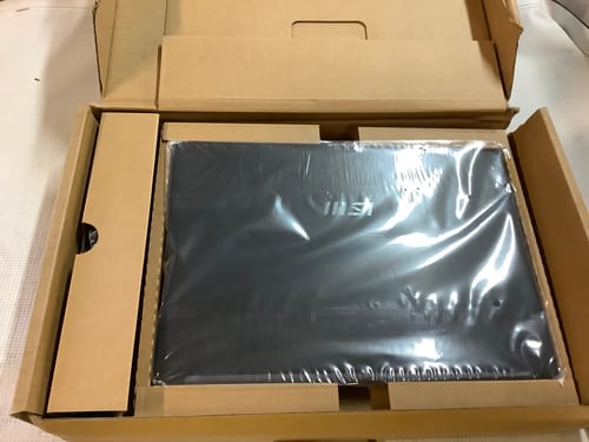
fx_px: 527
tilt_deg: -57.9
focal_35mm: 31
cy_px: 221
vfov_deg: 45.4
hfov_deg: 58.4
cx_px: 294
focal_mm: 3.3
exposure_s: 1/50
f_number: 2.4
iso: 250
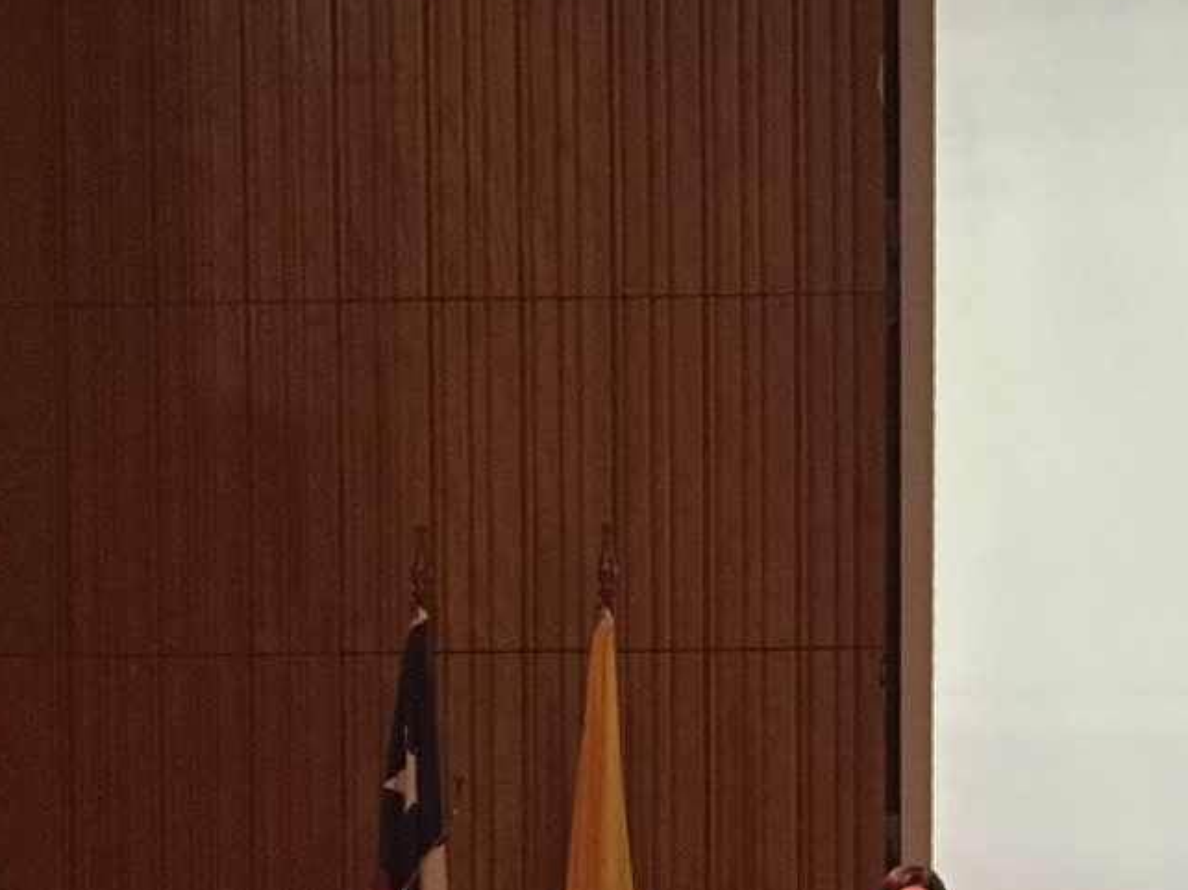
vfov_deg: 8.8
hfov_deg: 11.6
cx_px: 1275
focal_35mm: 168
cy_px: 942
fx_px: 5764
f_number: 2.8
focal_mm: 9
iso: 640
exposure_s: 1/50
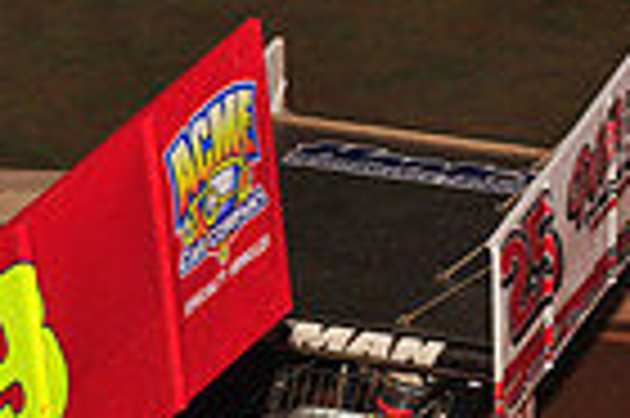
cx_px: -459
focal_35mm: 463
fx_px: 8093
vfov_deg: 3.0
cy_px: 584
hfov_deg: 4.4
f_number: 6.3
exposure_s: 1/320
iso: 1000
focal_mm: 112
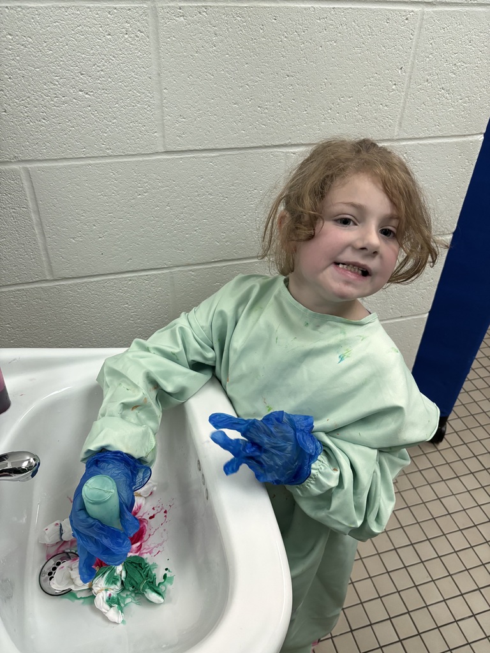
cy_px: 326
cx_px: 245
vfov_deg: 67.3
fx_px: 491
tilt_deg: -36.6
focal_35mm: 26
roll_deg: -3.5
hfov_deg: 53.1
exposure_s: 1/60
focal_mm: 5.96
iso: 250
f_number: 1.6
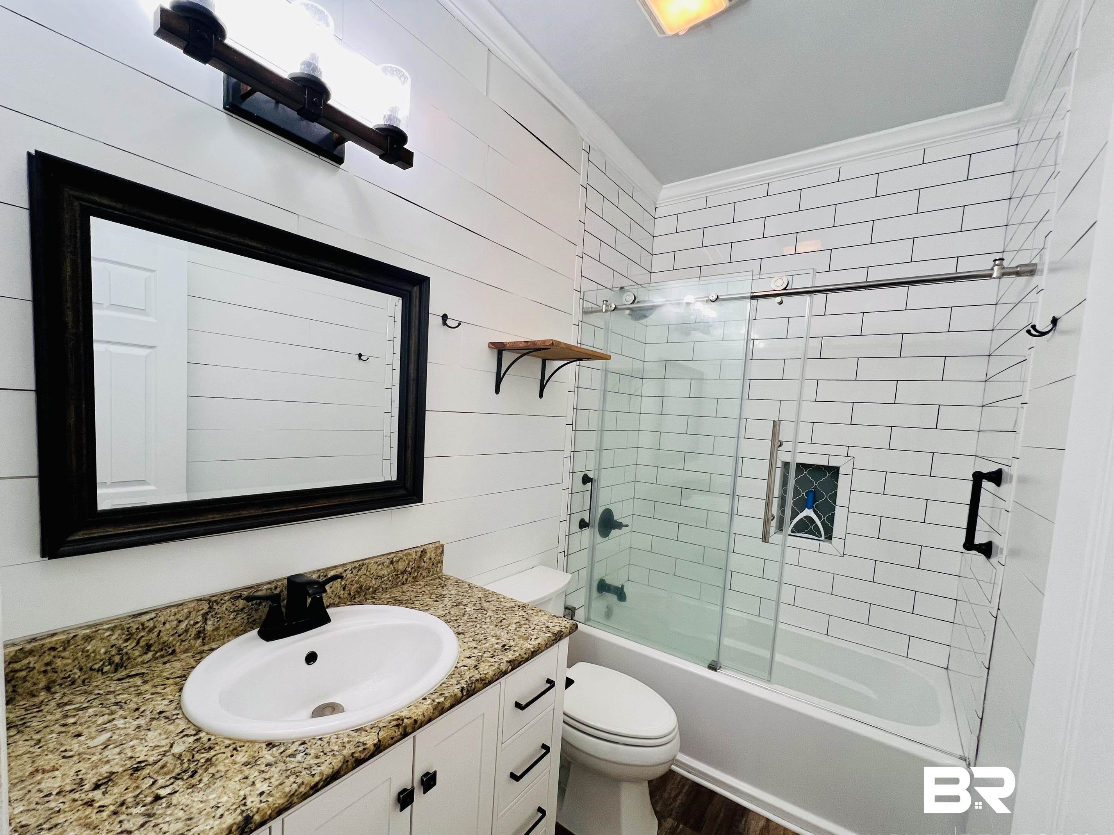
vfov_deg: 85.5
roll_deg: -2.9
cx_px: 519
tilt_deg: -4.9
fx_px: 450
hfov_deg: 101.9
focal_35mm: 14
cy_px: 447
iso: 160
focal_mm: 1.57
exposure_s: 1/120
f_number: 1.8
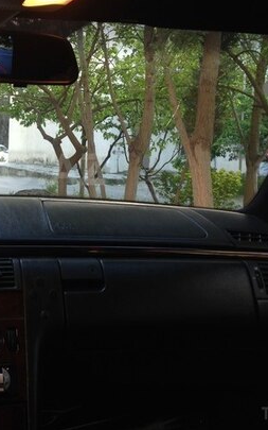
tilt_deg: -2.8
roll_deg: -2.2
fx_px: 666
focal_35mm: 57
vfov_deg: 35.5
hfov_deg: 21.9
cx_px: -3
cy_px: 169
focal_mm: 4.12
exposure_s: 1/30
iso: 50
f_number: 2.4
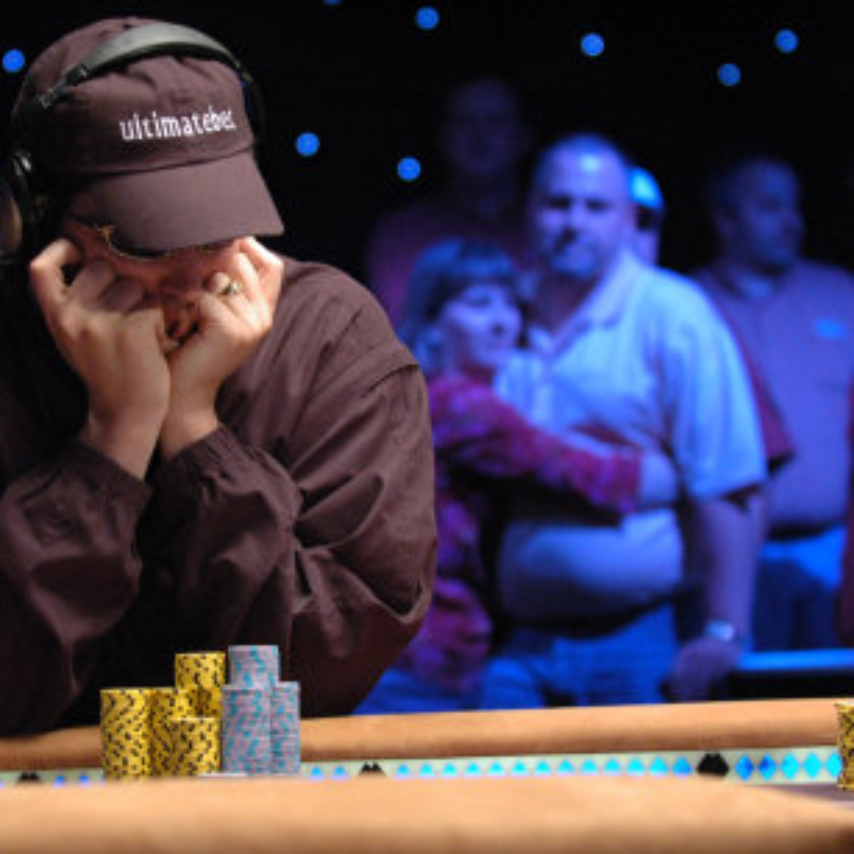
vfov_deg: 12.8
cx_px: 236
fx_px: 3796
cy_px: 430
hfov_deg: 12.8
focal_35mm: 136
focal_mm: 70
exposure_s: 1/50
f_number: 2.8
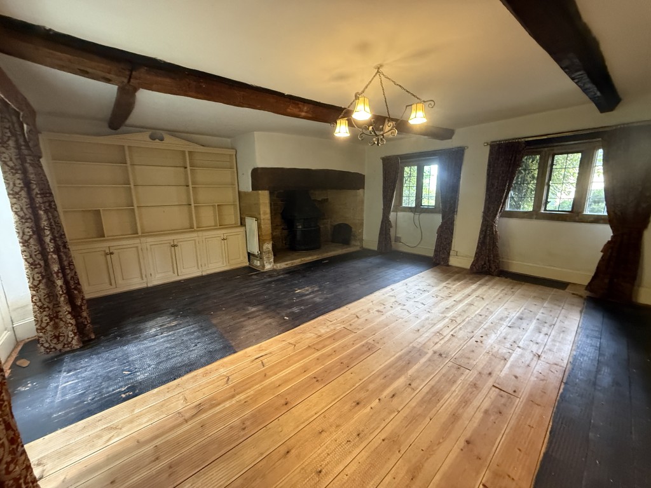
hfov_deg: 102.1
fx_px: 263
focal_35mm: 14
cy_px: 244
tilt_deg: -11.0
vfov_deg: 85.7
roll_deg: +1.4
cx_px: 326
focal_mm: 2.22
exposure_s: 1/50
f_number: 2.2
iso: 640
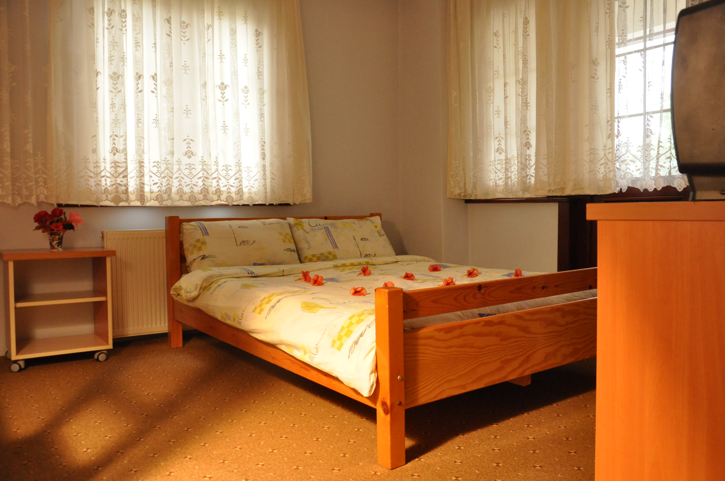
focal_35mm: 32
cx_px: 362
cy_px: 240
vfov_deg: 41.6
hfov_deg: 59.6
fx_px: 634
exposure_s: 1/200
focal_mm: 21
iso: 2000
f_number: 7.1
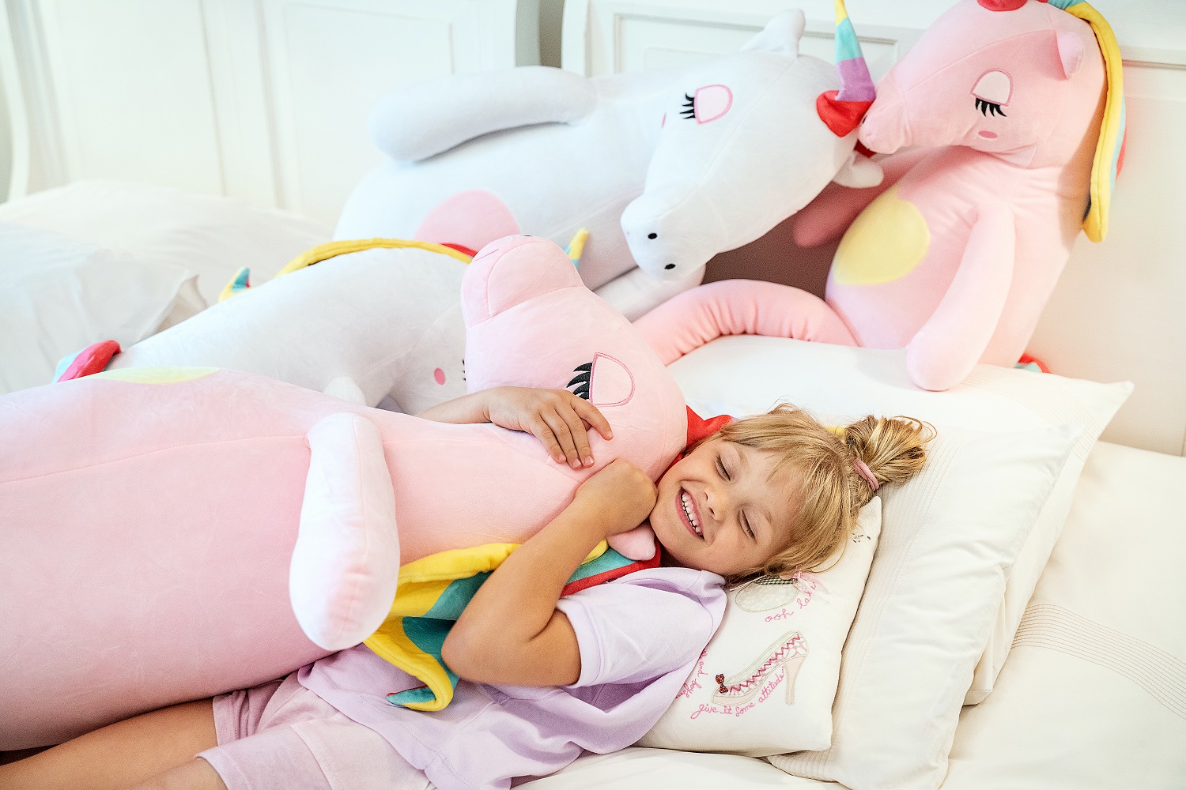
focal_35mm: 51
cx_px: 593
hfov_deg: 38.9
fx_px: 1680
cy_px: 395
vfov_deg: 26.5
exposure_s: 1/125
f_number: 3.5
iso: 1600
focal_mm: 51
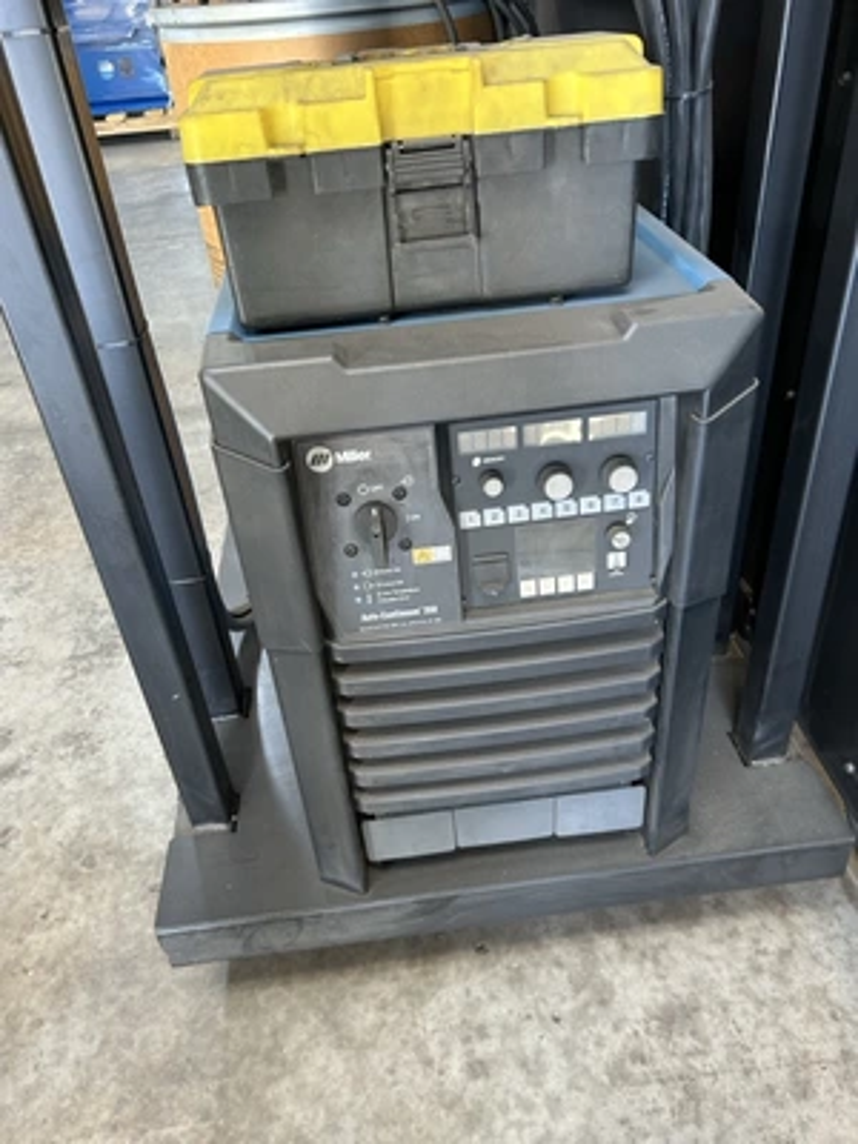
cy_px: 572
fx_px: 859
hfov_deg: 53.1
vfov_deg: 67.3
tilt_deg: -34.7
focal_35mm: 26
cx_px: 429
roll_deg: +6.9
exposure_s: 1/60
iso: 160
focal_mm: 5.7
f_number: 1.5
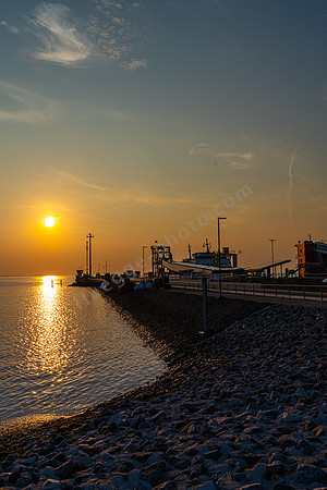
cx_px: 164
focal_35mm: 31
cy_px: 245
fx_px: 422
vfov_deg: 60.3
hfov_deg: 42.3
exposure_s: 1/250
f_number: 13
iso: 100
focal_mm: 31
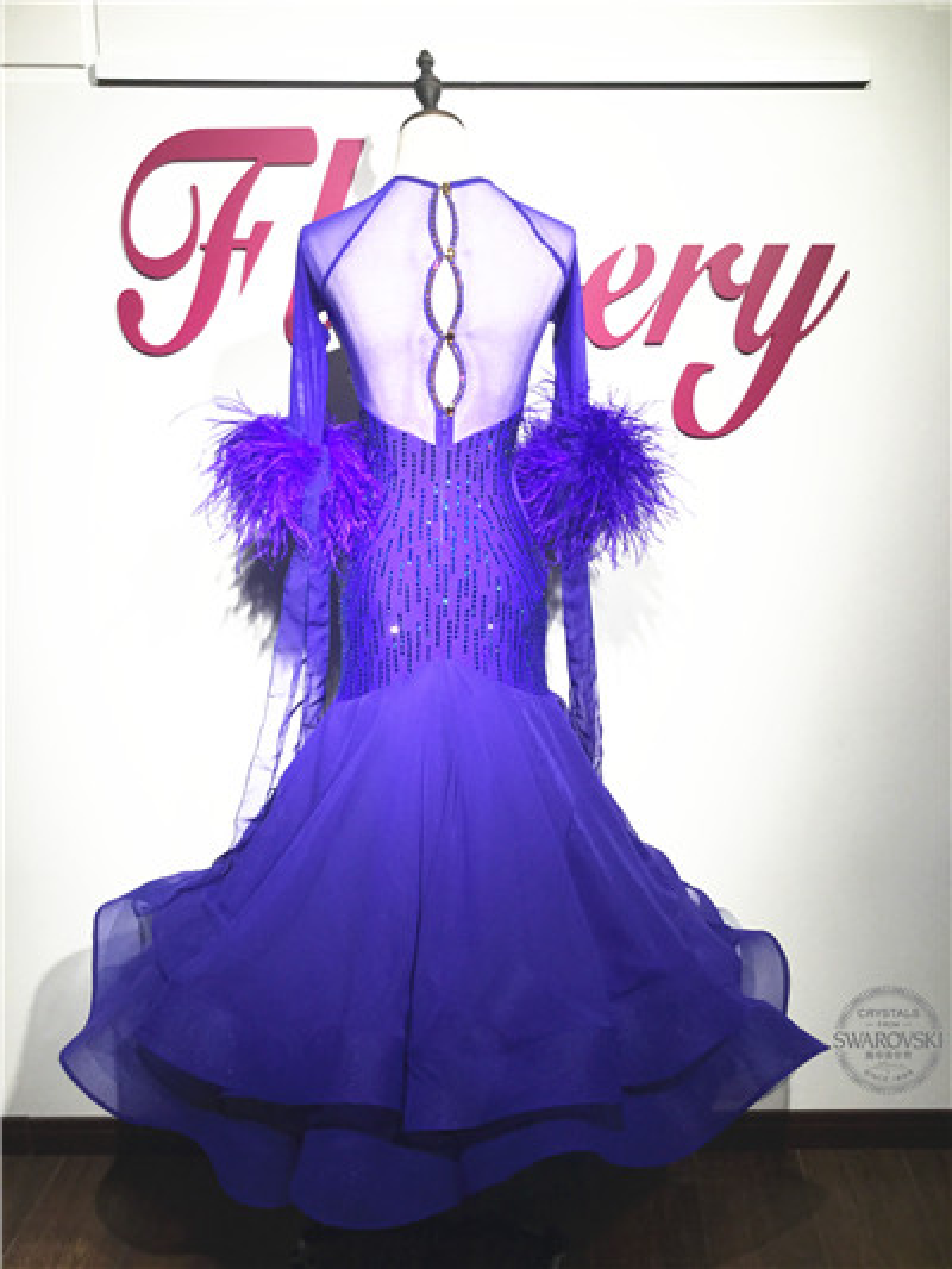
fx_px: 1136
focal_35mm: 31
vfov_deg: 58.3
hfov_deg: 45.5
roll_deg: -0.5
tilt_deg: -15.1
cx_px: 476
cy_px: 634
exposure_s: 1/33
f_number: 2.4
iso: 32
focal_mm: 3.3
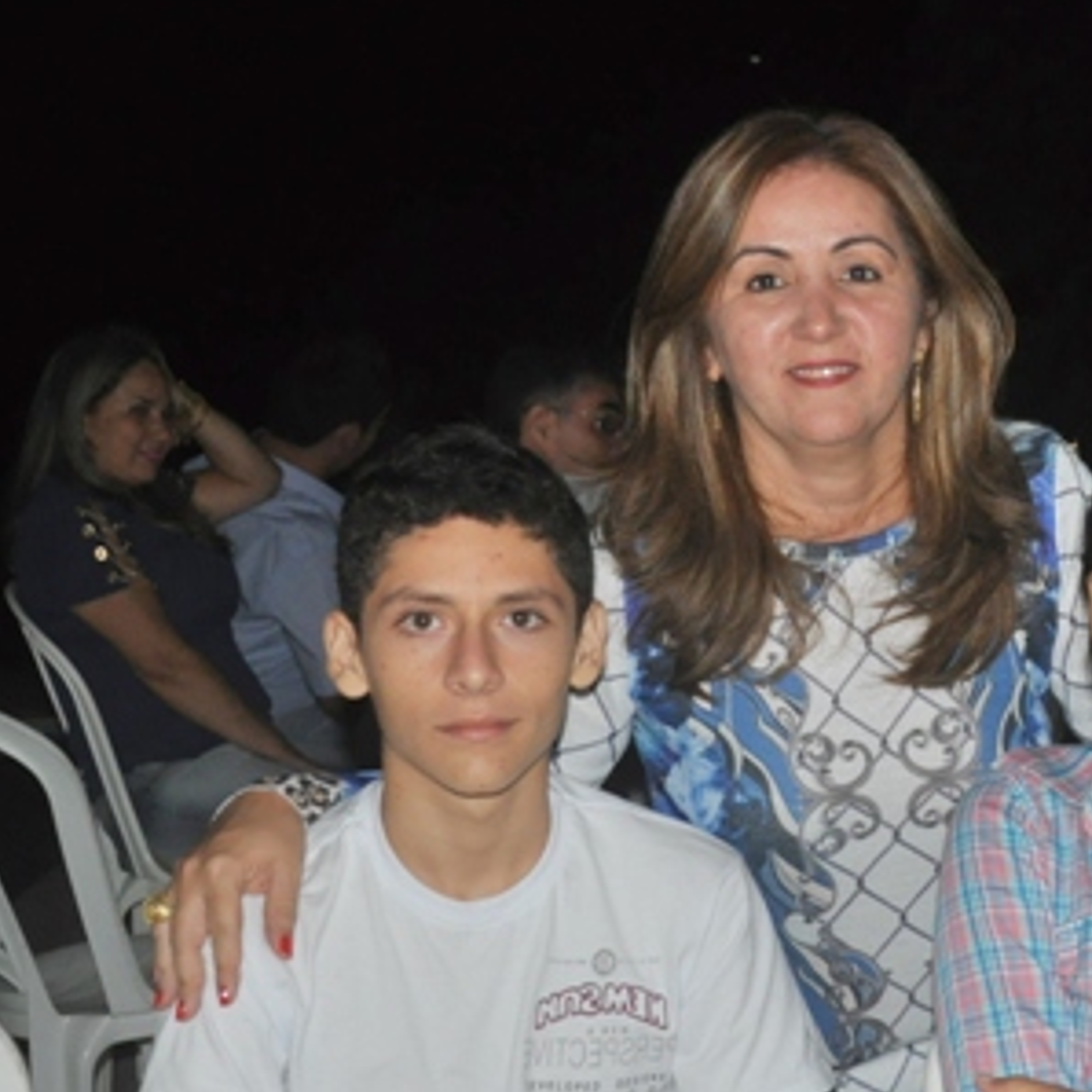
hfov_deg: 23.8
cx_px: 923
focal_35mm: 71
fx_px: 2534
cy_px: 727
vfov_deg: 24.2
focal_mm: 26
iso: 1000
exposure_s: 1/60
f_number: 4.5
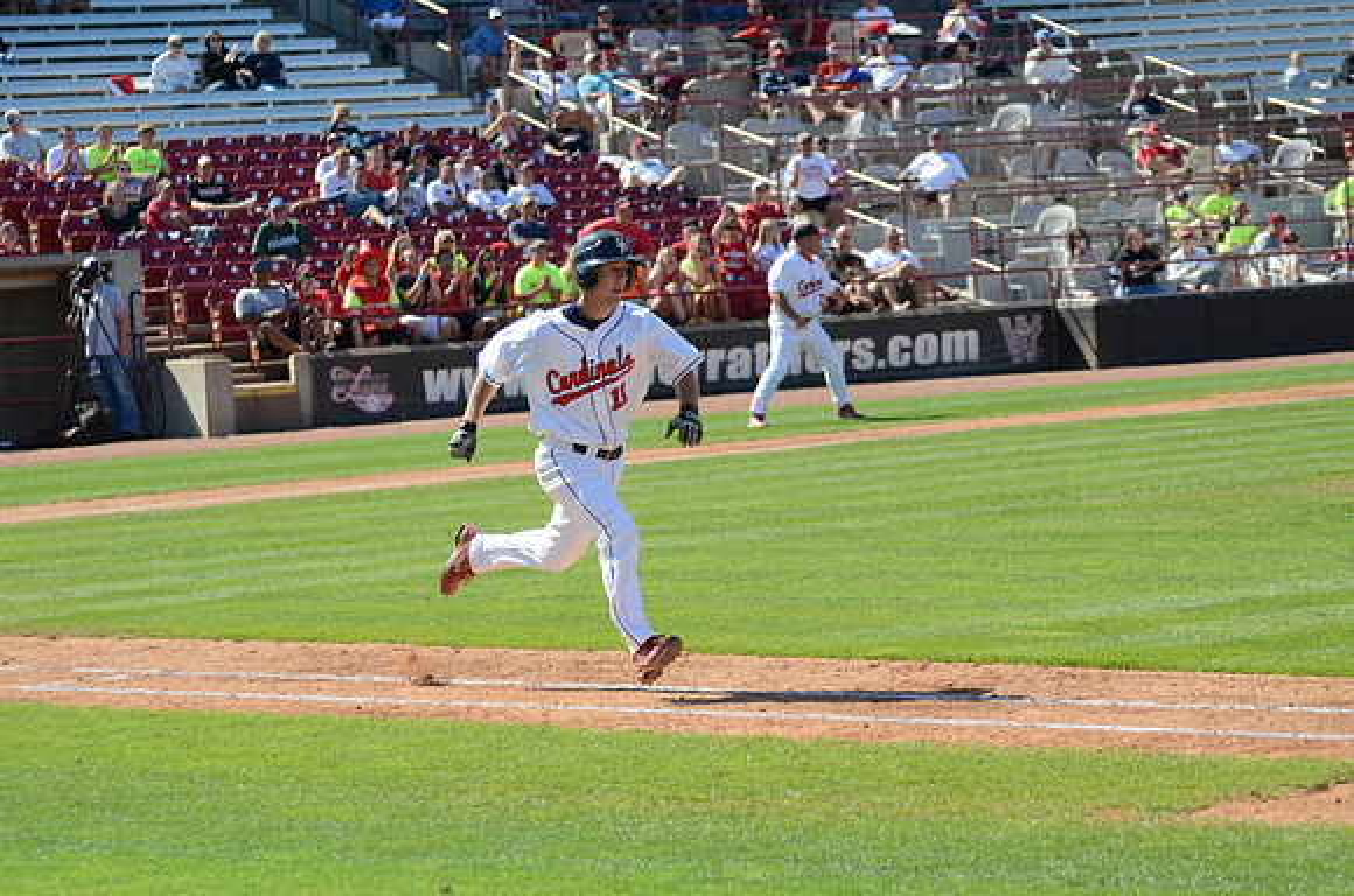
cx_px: 677
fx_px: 5629
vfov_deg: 9.1
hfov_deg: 13.7
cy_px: 448
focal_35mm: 150
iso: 1600
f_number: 4.5
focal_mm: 100
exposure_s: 1/8000
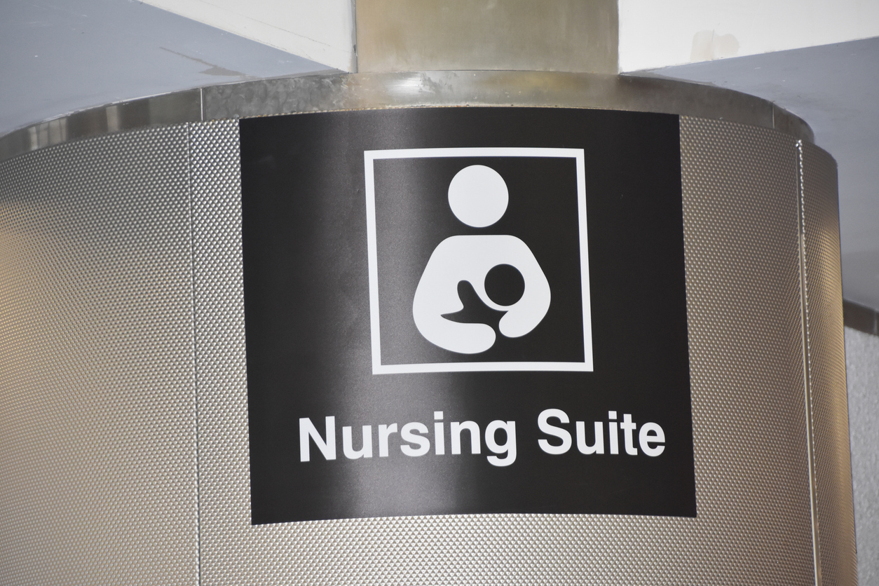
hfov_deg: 8.9
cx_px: 440
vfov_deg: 5.9
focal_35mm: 232
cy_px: 293
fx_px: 5676
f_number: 6
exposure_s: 1/60
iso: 1400
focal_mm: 155
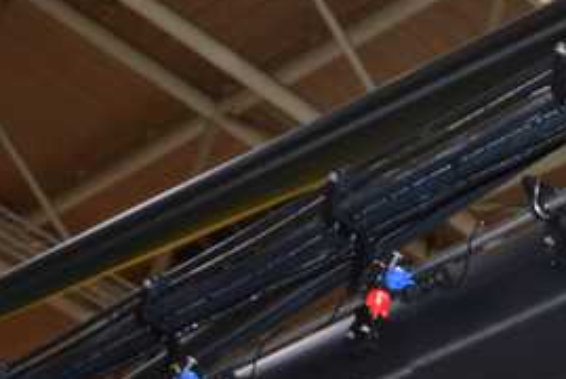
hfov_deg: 18.5
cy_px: 176
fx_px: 1716
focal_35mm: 109
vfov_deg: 12.6
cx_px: 500
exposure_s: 1/100
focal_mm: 18
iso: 400
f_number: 3.5
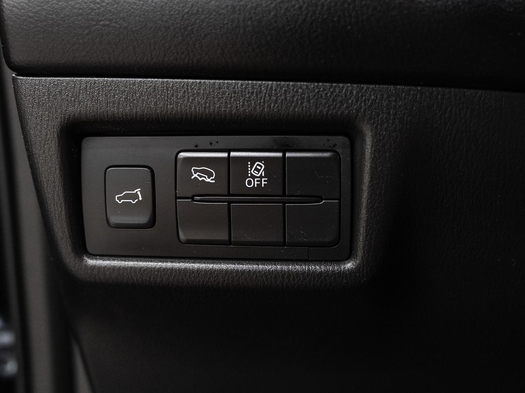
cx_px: 235
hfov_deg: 42.1
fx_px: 682
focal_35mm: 45
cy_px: 195
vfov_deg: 32.2
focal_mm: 30.5
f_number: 3.5
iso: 1250
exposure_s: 1/50
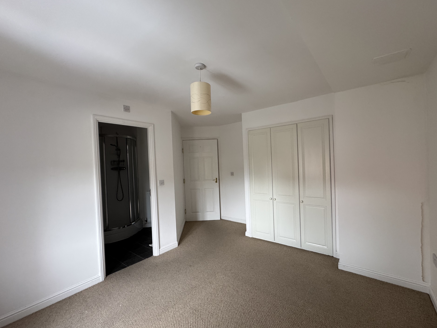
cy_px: 166
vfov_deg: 81.7
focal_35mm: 15
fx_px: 189
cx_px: 227
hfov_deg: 98.1
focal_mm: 2.22
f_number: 2.2
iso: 250
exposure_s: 1/99
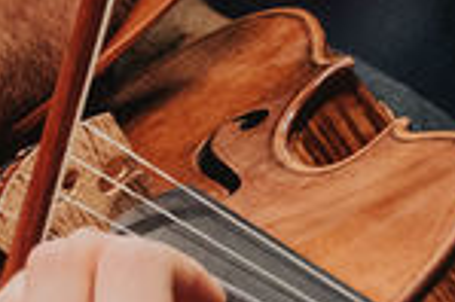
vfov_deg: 0.4
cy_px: 133
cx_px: -208
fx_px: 43657
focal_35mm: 3458
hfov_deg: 0.6
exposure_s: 1/180
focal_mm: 334.9
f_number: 5.6
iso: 5000
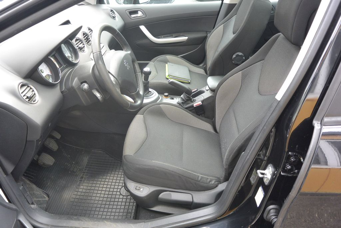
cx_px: 170
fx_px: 256
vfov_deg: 47.9
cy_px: 114
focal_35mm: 27
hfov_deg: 67.4
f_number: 3.5
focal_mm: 10
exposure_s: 1/125
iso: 200
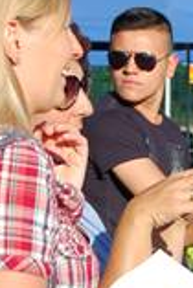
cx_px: 266
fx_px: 2110
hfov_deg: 5.2
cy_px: 160
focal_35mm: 263
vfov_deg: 7.8
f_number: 9
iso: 200
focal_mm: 46
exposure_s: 1/320
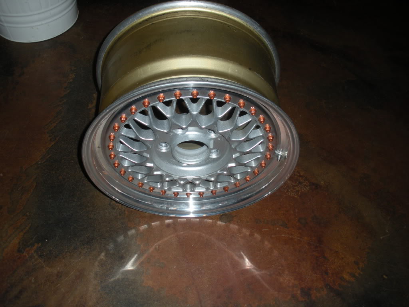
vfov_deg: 39.7
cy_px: 154
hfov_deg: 51.4
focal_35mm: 36
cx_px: 204
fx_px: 425
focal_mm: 6.3
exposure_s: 1/60
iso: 80
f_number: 3.5
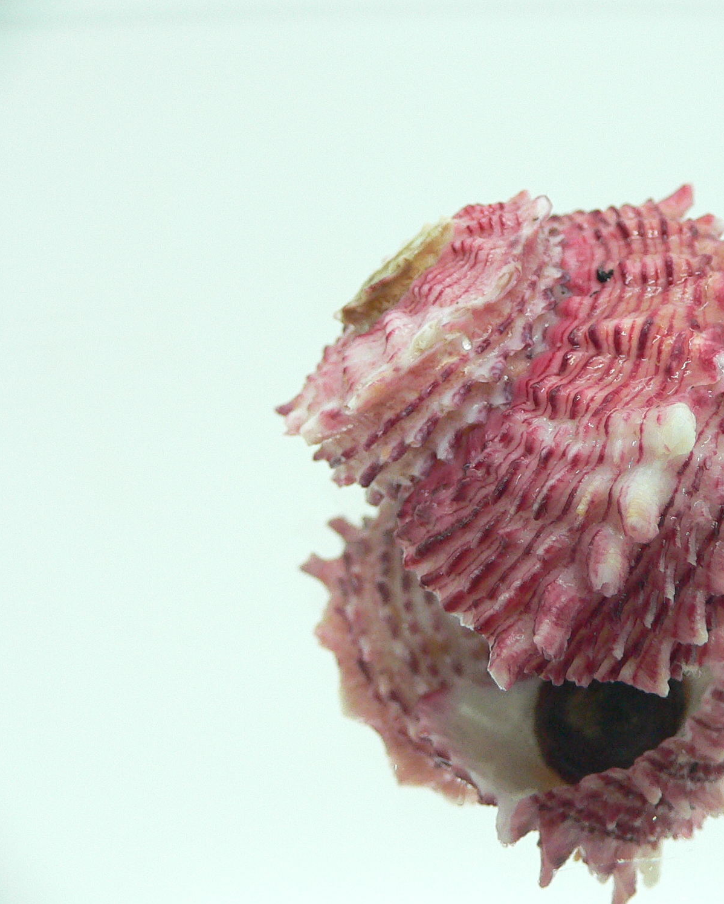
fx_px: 1232
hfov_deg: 32.0
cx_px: 559
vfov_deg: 40.3
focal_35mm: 46
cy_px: 454
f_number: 2.8
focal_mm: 4.6
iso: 200
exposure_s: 1/50
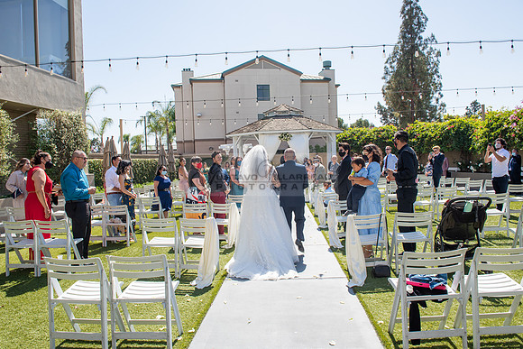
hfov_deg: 73.7
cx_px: 262
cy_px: 174
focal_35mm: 24
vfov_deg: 53.2
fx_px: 349
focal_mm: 24
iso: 100
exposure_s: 1/250
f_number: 9
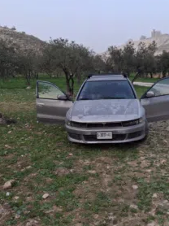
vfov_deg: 50.6
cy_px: 147
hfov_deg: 39.3
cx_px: 106
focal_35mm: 36
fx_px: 235
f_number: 1.8
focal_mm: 4.69
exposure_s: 1/158
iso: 25
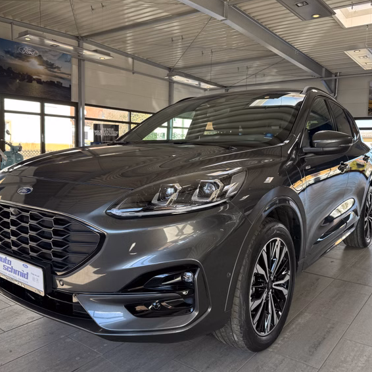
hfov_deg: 54.0
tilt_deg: -4.9
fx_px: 365
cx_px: 174
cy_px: 180
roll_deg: -1.0
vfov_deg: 54.0
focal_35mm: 30
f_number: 1.78
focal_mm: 6.76
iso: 80
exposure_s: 1/168
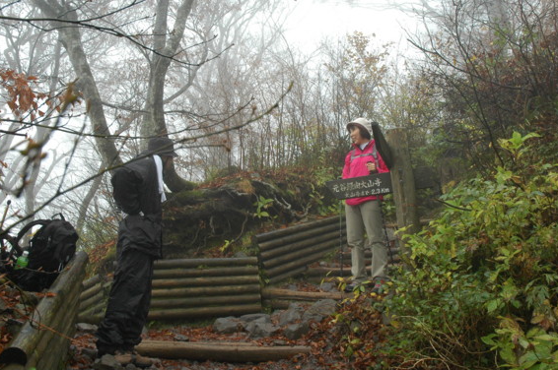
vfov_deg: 37.8
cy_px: 181
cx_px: 268
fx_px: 542
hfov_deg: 54.5
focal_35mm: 35
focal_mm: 22
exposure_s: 1/60
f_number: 8
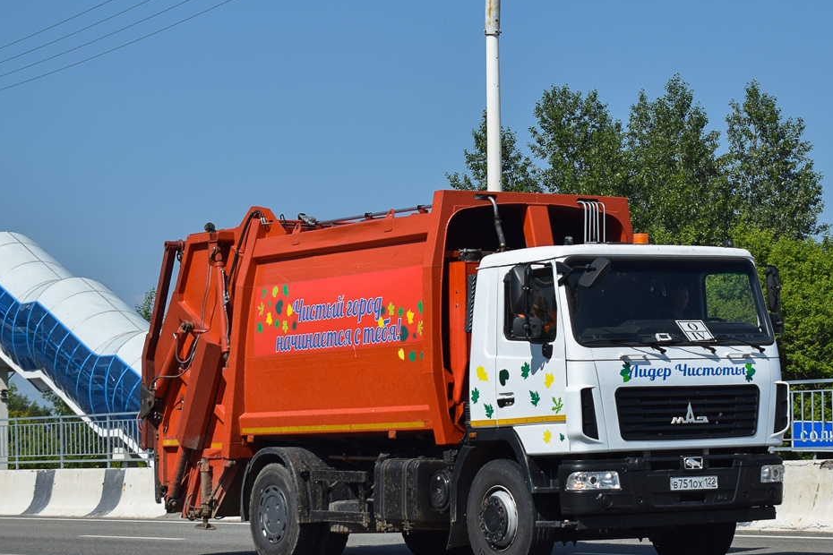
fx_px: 2059
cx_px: 520
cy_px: 290
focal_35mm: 89
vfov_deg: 15.4
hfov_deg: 22.8
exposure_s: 1/1000
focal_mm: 46
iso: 100
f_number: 6.3
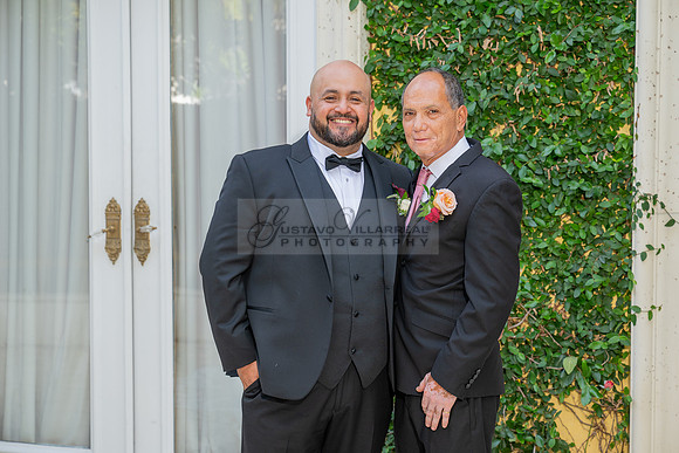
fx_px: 1321
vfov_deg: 19.5
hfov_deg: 28.8
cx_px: 340
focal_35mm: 70
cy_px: 226
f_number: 4.5
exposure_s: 1/200
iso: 200
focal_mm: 70
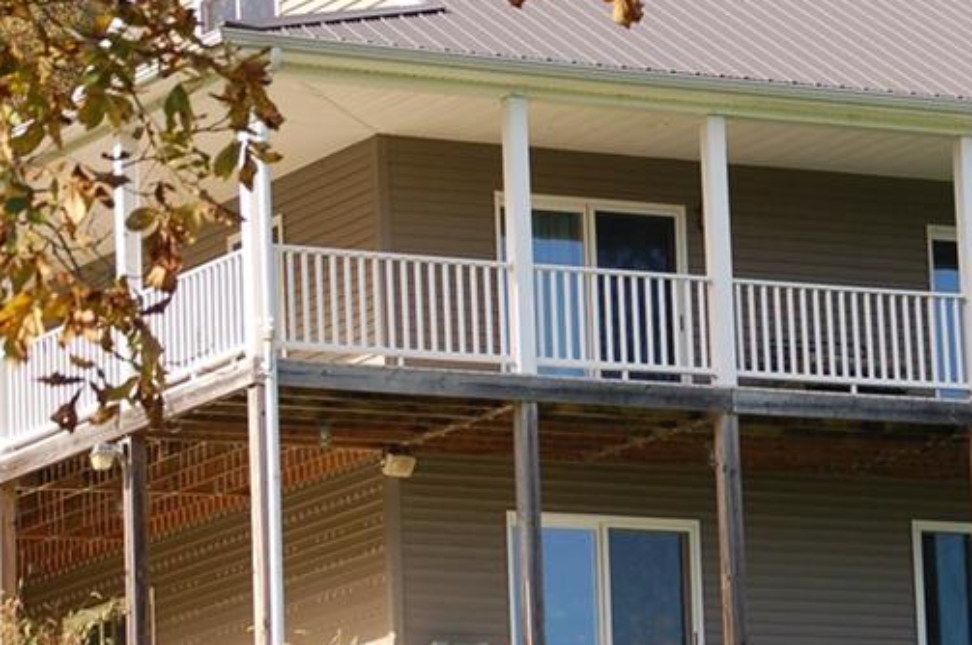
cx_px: 800
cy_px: 241
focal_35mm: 229
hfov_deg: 9.0
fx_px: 6175
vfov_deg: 6.0
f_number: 5.6
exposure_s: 1/500
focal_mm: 75
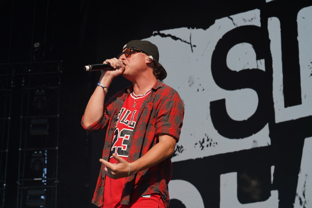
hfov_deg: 19.5
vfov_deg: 13.0
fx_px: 910
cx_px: 156
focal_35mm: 105
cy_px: 104
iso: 100
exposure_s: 1/400
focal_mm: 105
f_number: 8
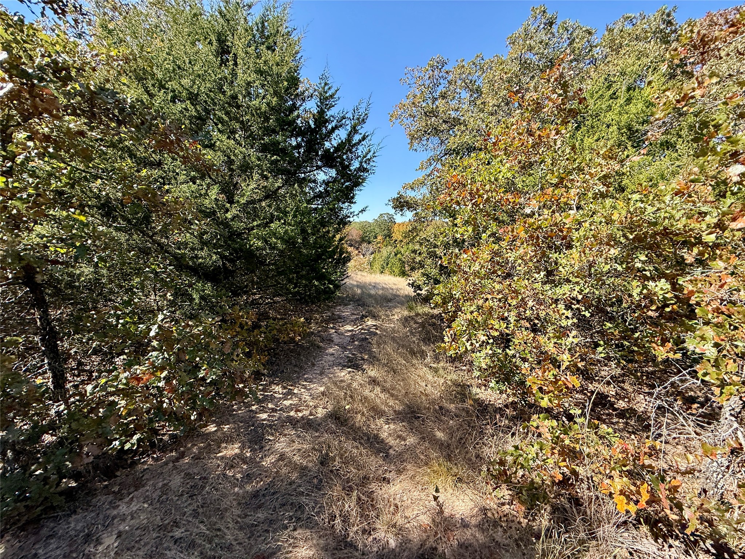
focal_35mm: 14
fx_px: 301
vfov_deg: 85.7
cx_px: 372
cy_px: 280
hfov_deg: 102.1
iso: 64
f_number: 2.2
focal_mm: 2.22
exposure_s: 1/564
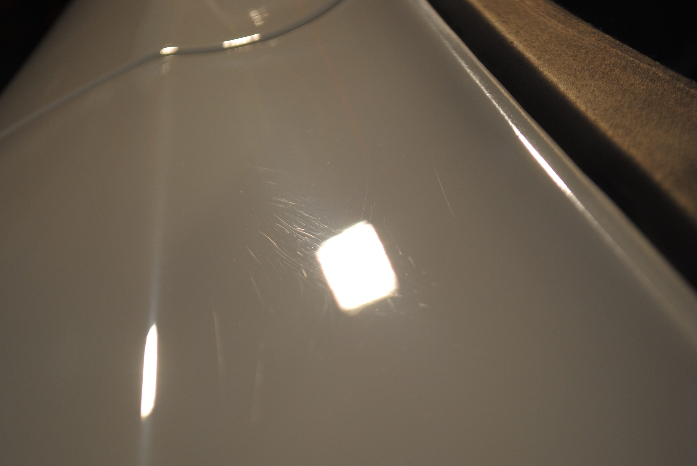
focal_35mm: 89
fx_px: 1716
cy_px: 248
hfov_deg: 23.0
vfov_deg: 15.5
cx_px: 328
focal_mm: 55
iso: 100
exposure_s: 1/15
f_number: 5.6
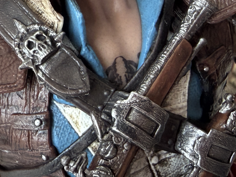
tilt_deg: -21.4
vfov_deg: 22.3
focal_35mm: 64
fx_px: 436
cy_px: 14
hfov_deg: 30.3
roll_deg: +6.8
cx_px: 115
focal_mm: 2.22
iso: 500
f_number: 2.2
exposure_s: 1/60
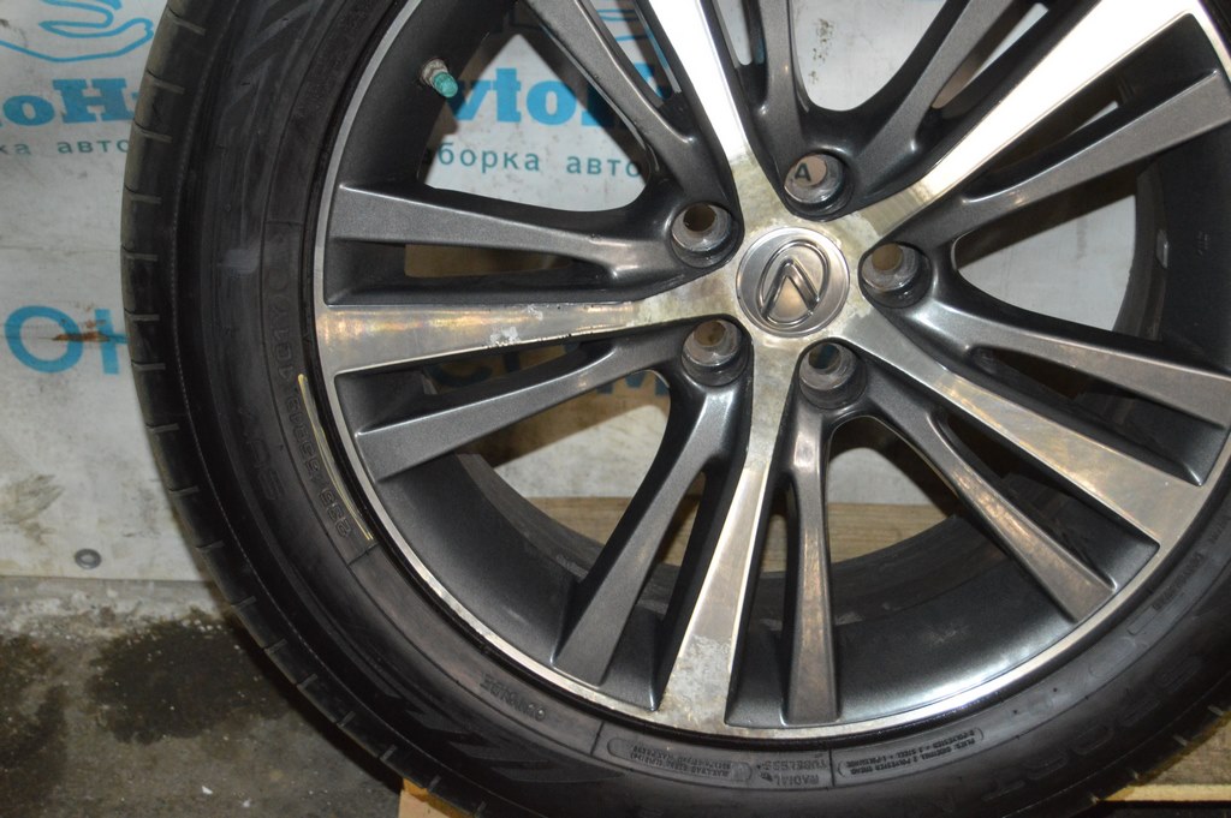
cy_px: 409
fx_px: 2460
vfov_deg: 18.9
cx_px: 616
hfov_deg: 28.1
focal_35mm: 72
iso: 2800
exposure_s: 1/60
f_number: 5.3
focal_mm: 48
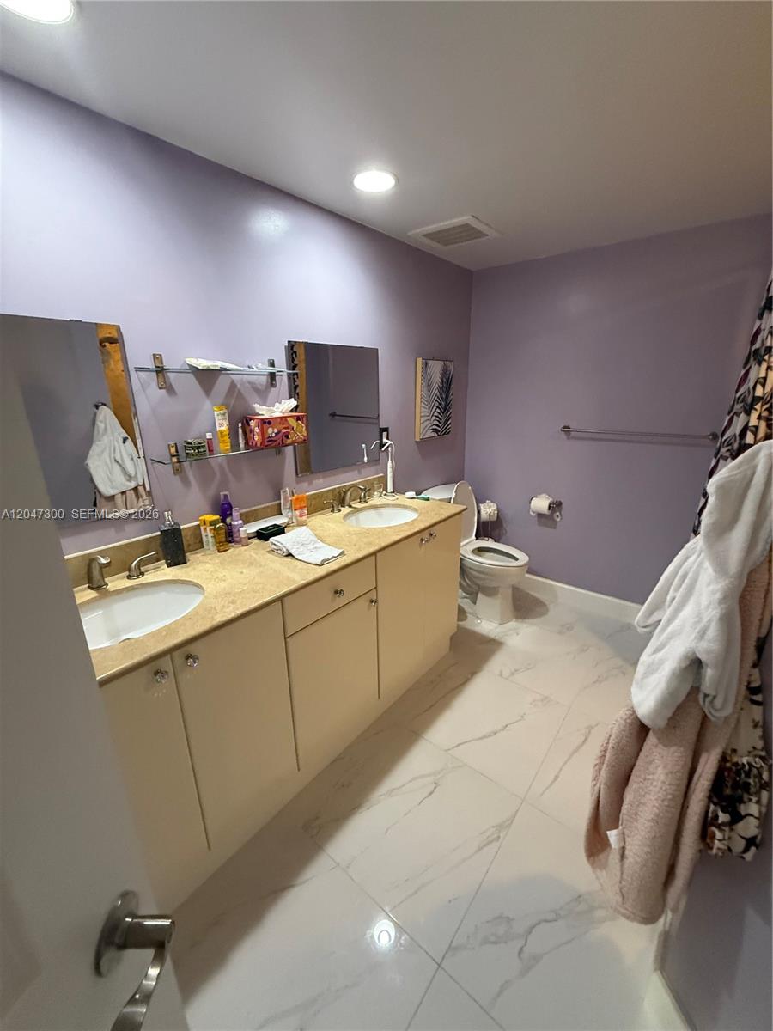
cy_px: 516
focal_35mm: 14
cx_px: 386
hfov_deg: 85.7
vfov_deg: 102.1
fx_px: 417
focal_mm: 2.22
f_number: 2.2
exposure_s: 1/60
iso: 640
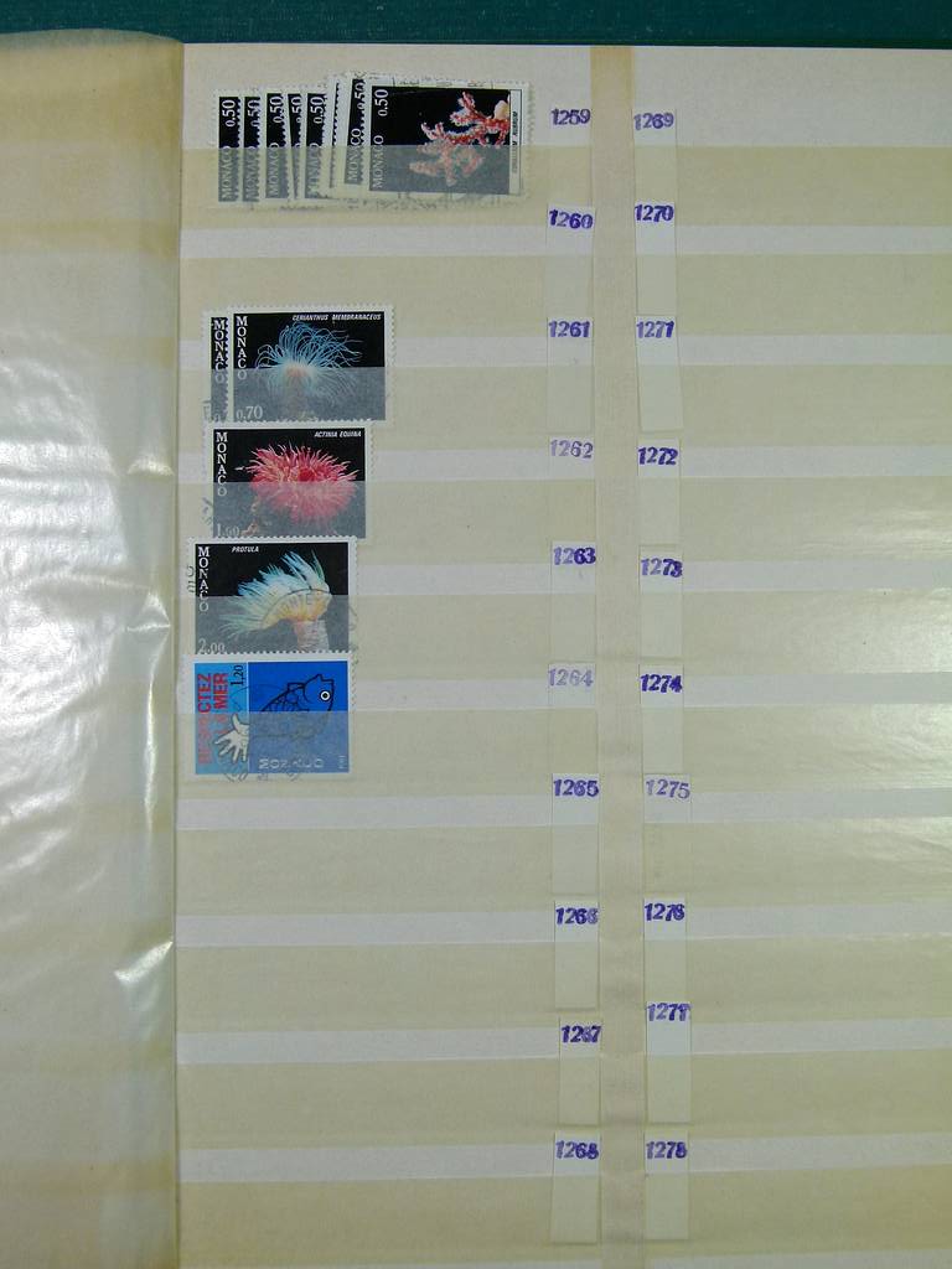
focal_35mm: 36
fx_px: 1320
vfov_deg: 51.4
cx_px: 476
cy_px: 634
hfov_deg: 39.7
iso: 100
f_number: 4
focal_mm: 6.5
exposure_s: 1/160
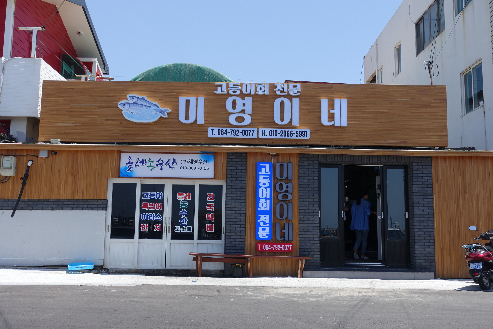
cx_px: 246
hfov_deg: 54.4
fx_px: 479
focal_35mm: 35
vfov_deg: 37.9
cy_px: 164
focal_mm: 12.99
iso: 125
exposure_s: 1/400
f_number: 5.6
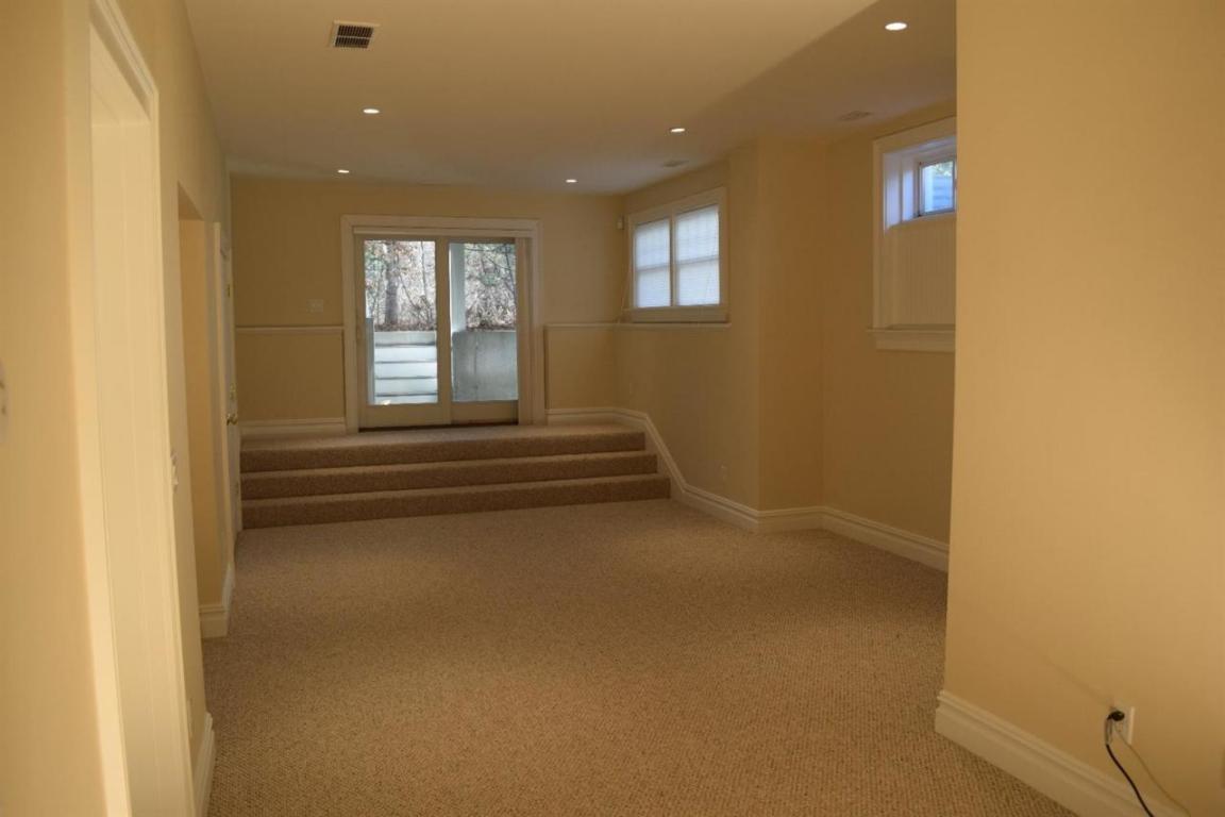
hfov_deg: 67.4
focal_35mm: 27
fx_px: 919
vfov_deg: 47.9
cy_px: 408
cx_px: 612
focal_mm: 18
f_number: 5
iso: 400
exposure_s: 1/100
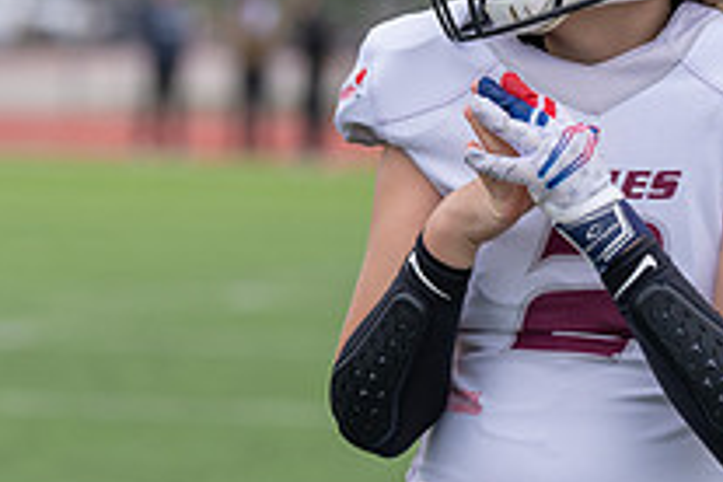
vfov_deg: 4.6
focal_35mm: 297
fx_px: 5964
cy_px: 229
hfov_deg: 6.9
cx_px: 391
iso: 320
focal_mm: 106
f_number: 2.8
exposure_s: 1/500
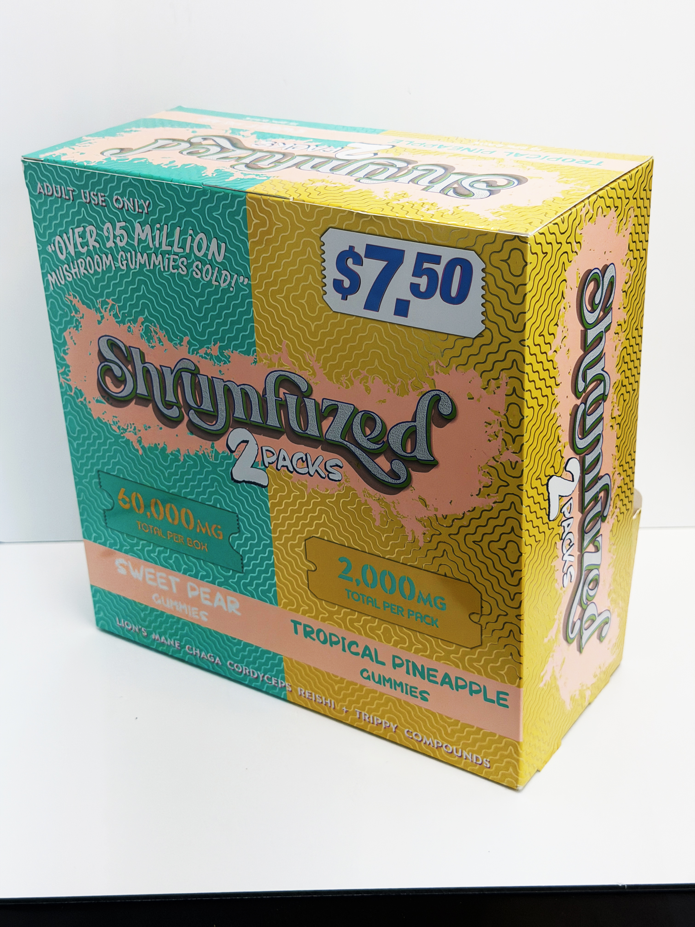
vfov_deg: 39.7
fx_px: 1285
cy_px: 464
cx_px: 348
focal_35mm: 48
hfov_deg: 30.3
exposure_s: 1/392
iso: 64
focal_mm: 6.76
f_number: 1.78
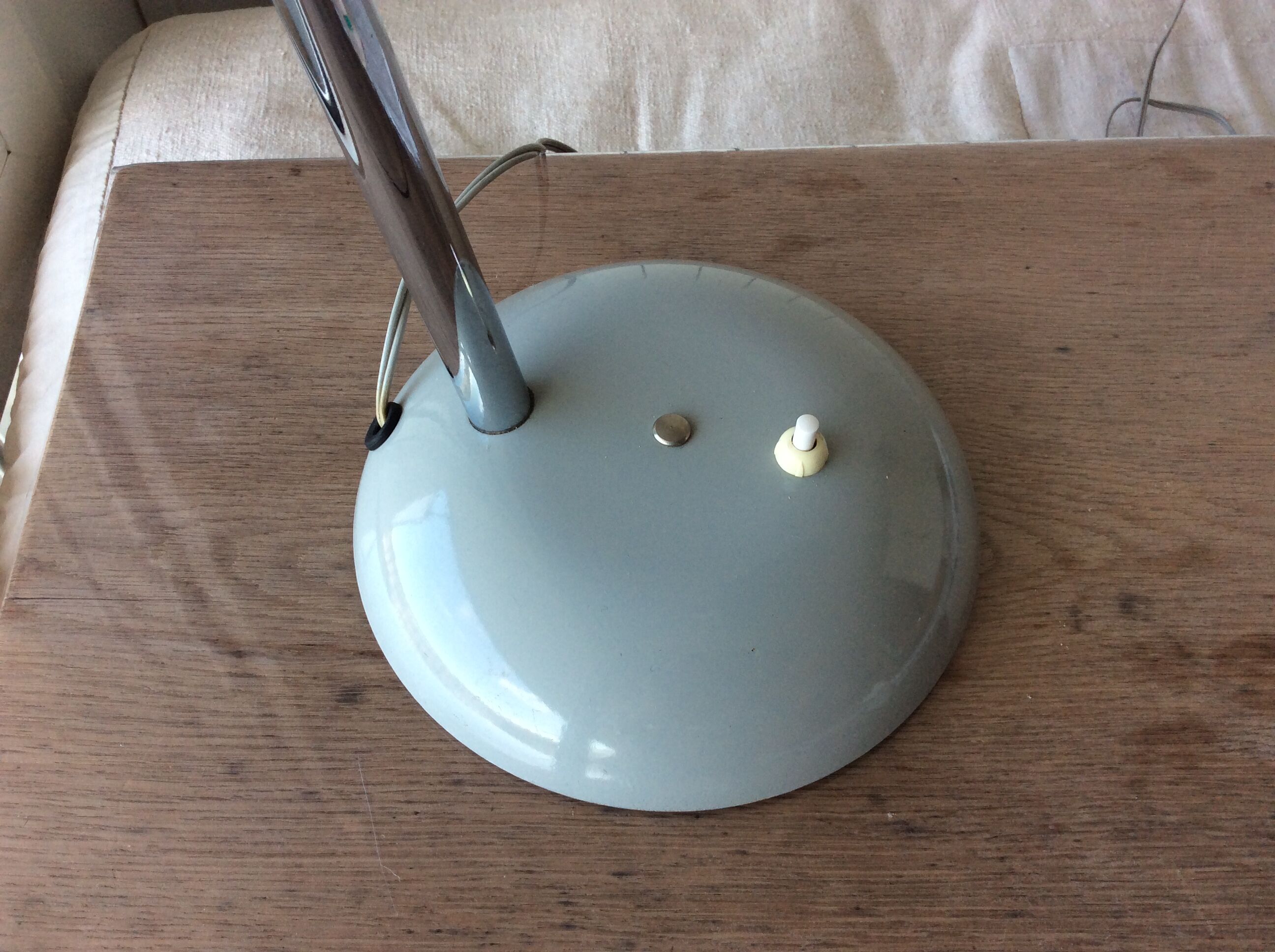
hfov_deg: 56.9
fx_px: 1177
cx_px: 638
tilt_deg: -57.7
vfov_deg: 44.1
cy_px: 476
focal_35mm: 32
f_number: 2.4
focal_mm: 3.3
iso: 40
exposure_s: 1/100
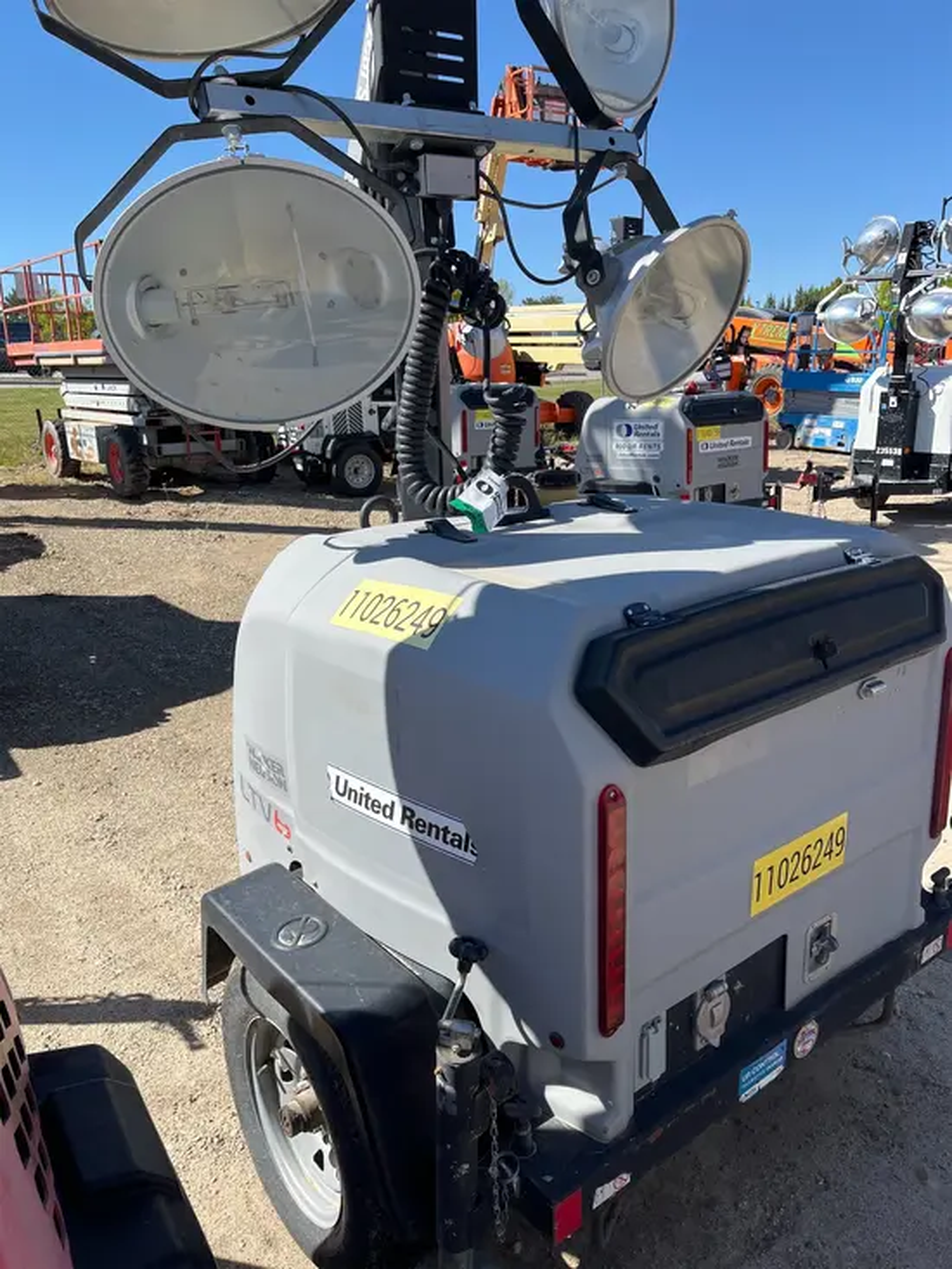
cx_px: 476
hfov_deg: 53.1
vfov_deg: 67.3
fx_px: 953
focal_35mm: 26
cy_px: 634
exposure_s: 1/2571
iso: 50
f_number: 1.6
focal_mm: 5.1
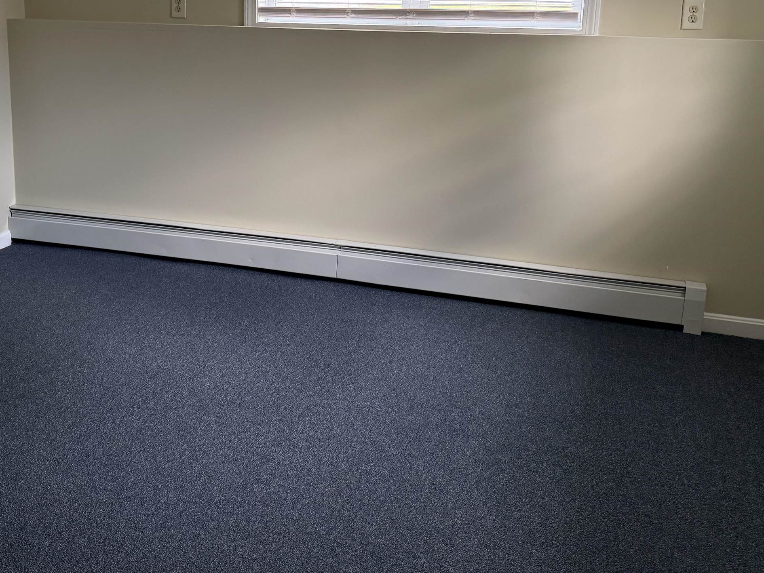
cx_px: 256
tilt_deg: -11.4
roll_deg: -0.6
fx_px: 861
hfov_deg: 47.1
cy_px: 162
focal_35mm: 39
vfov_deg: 36.2
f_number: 1.78
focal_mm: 6.76
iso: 200
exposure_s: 1/120
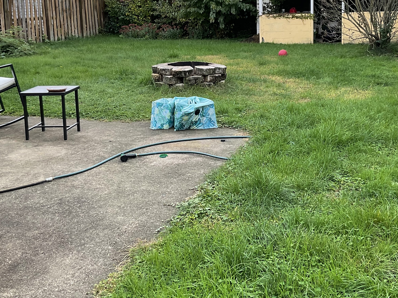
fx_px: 575
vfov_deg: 28.9
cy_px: 103
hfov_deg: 38.0
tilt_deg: -11.1
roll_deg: +3.0
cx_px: 243
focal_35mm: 50
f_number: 1.8
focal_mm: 3
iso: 16
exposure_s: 1/331
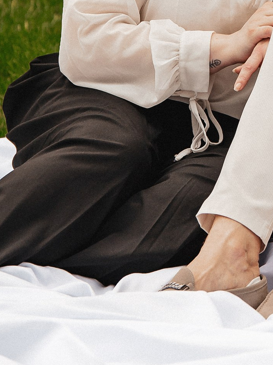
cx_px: 463
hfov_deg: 4.2
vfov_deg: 5.5
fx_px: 3733
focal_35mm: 355
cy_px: -123
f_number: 3.2
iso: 100
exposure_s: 1/800
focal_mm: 85
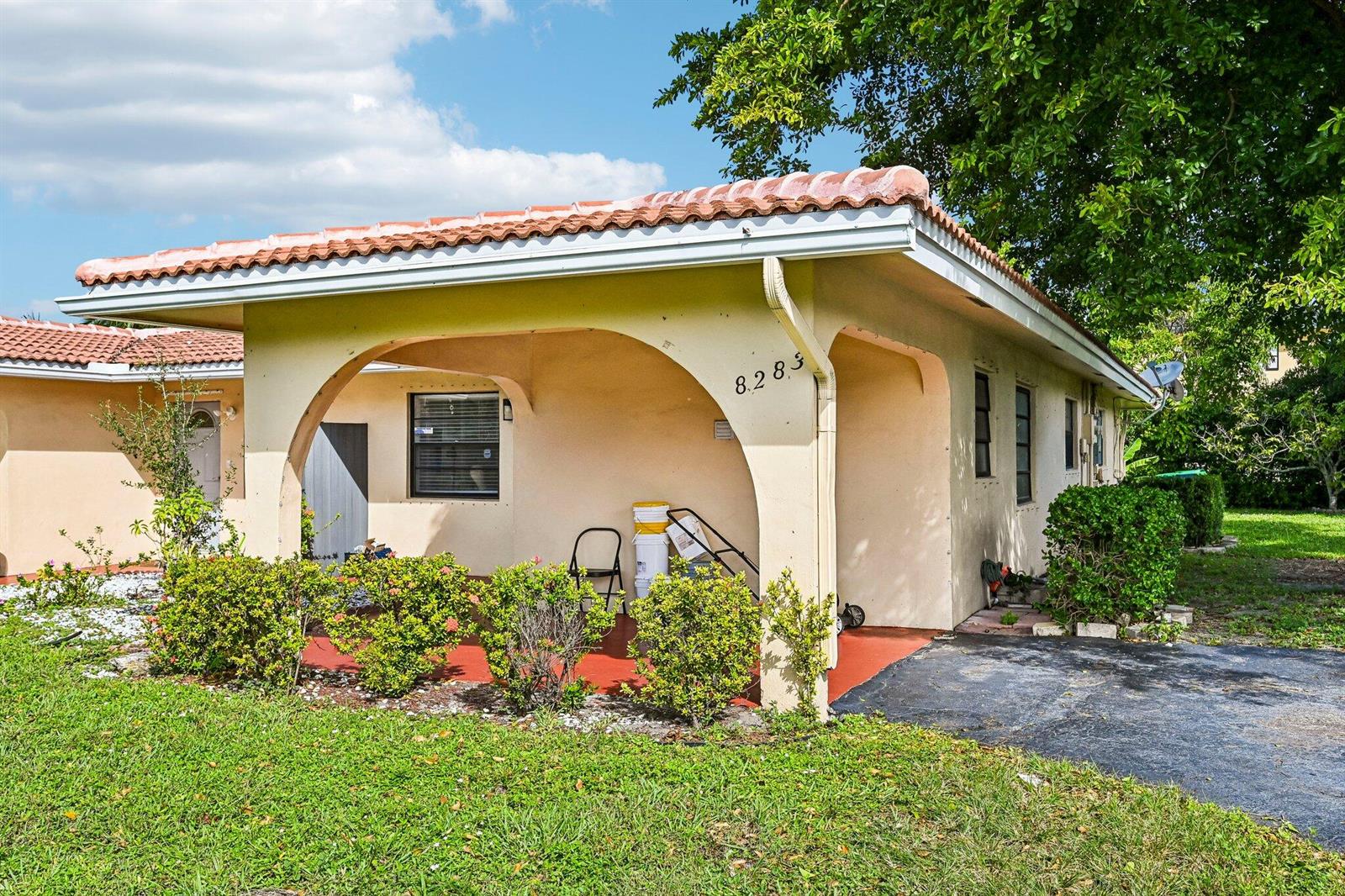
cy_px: 448
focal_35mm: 30
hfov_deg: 61.9
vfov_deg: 43.6
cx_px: 672
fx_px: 1121
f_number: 8
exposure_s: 1/1600
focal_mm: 30
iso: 640
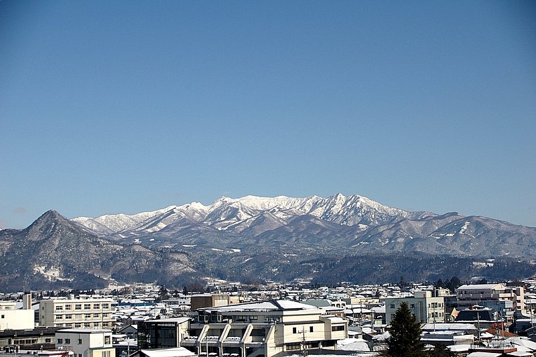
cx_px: 268
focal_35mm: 75
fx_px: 1116
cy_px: 178
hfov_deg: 27.0
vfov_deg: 18.2
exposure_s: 1/500
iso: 200
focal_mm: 50
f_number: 11
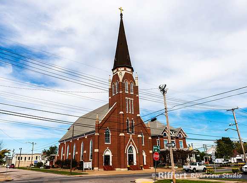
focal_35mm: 27
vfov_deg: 50.9
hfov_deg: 65.5
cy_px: 94
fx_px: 192
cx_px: 118
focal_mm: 24
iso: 100
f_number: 9
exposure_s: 1/400
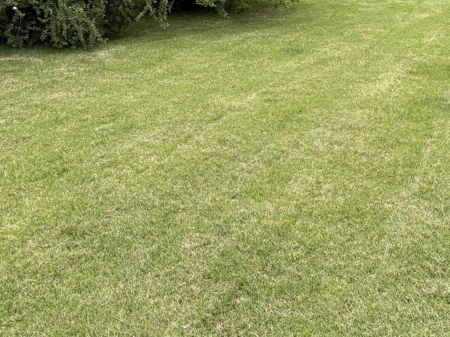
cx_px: 292
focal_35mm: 52
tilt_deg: -11.6
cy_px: 64
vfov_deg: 27.4
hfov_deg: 36.5
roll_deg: -0.9
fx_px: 676
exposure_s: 1/1901
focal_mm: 6.76
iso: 100
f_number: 1.78
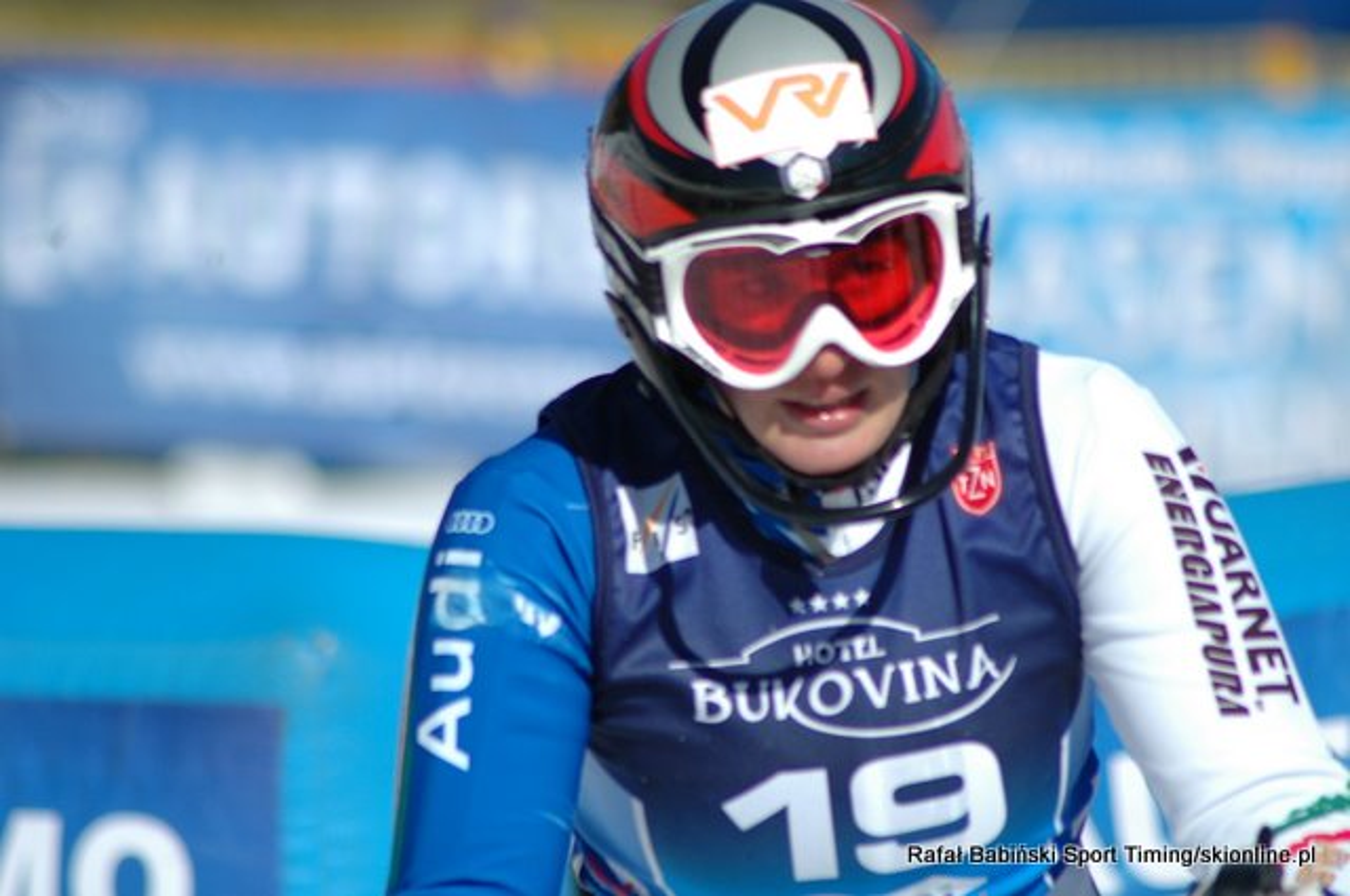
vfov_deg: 3.0
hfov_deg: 4.6
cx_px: 675
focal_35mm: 450
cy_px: 448
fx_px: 16853
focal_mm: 300
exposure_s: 1/2000
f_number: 5.6
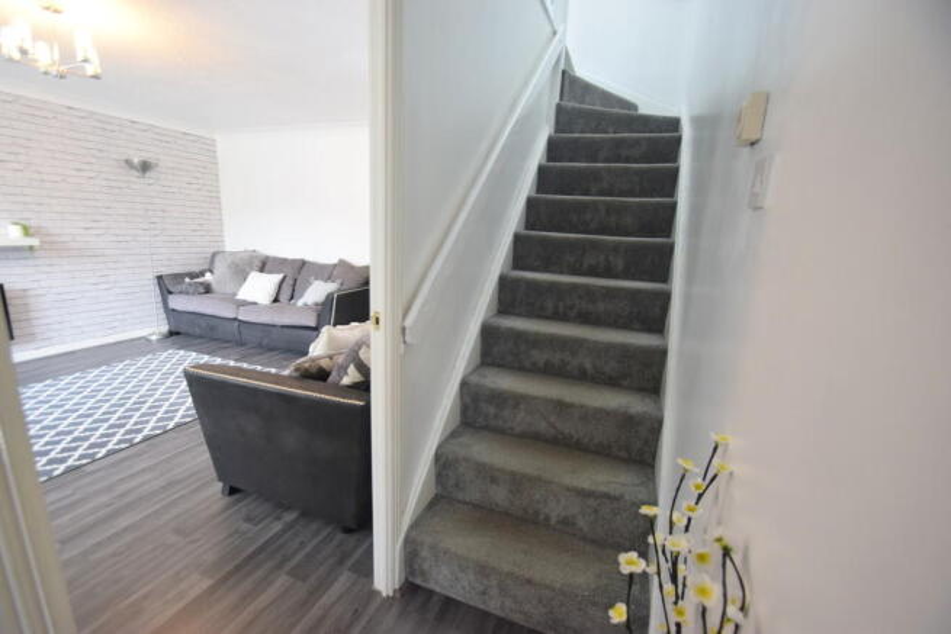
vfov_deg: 77.4
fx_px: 396
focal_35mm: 15
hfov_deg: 100.4
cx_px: 476
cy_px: 317
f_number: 3.5
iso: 800
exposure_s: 1/60
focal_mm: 10
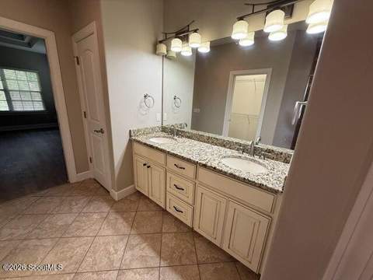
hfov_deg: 102.1
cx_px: 186
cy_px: 140
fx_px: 151
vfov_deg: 85.7
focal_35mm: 14
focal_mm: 2.22
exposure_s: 1/120
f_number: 2.2
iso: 160
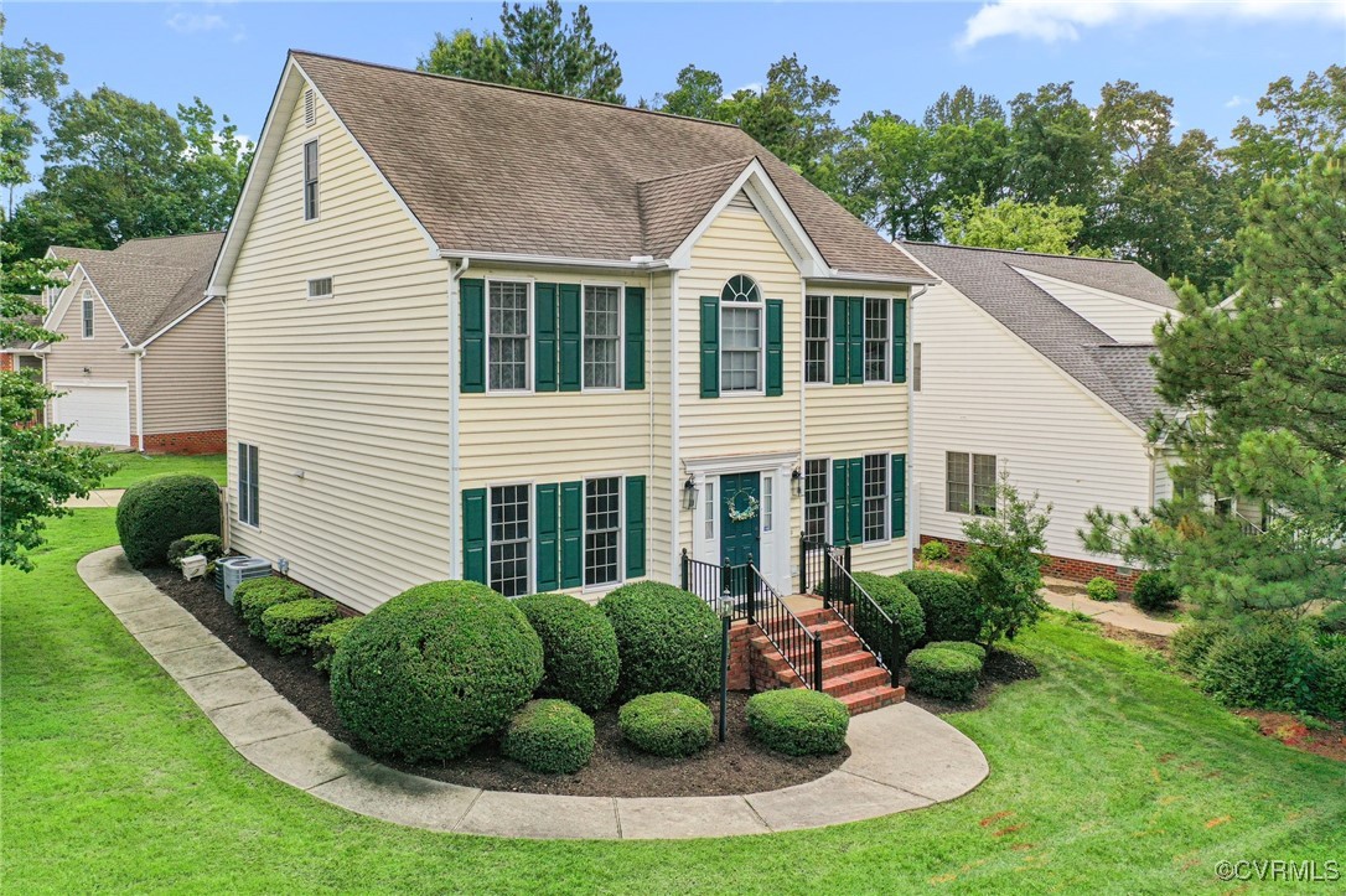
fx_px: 1046
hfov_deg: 65.5
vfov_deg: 46.4
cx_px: 673
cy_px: 448
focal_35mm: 28
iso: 100
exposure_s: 1/60
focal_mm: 10.26
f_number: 3.5
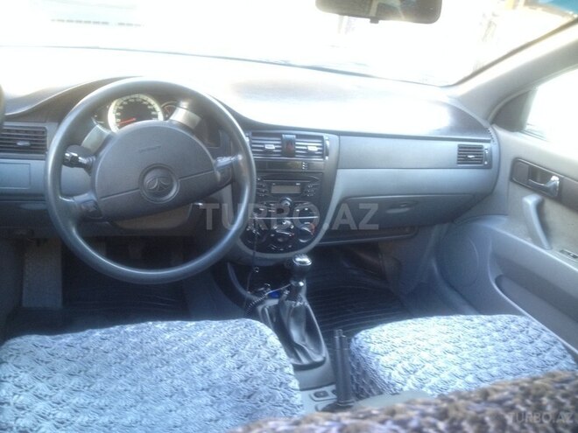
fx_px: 584
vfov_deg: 40.7
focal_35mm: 35
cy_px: 216
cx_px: 289
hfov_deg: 52.6
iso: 100
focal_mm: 4.28
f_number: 2.4
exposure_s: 1/20
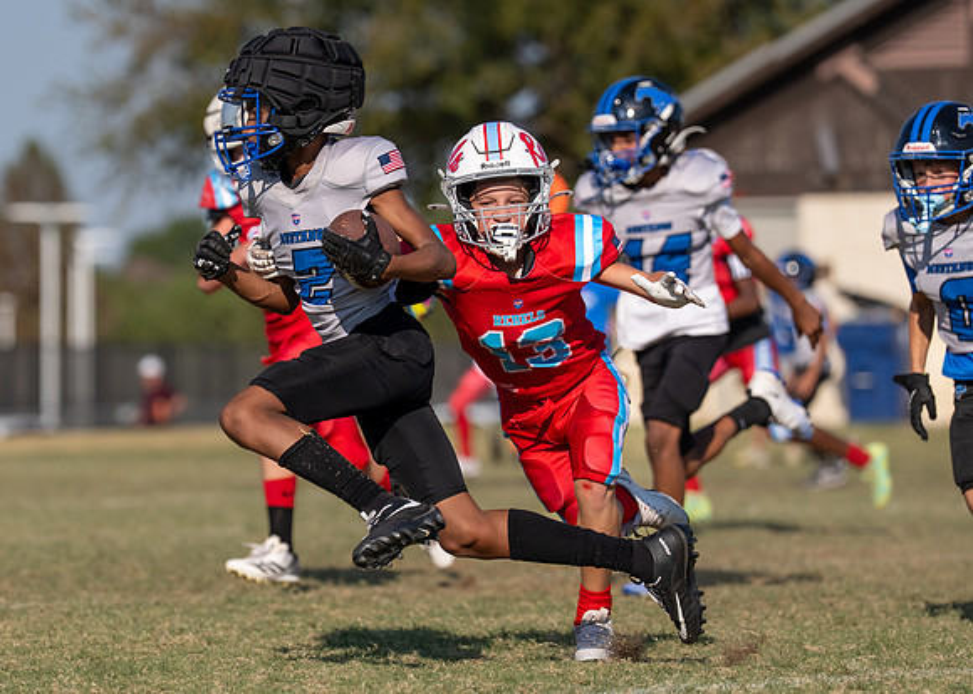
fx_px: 7674
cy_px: 346
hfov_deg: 7.2
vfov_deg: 5.2
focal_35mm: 278
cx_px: 274
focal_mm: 165
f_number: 3.2
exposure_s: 1/3200
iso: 100
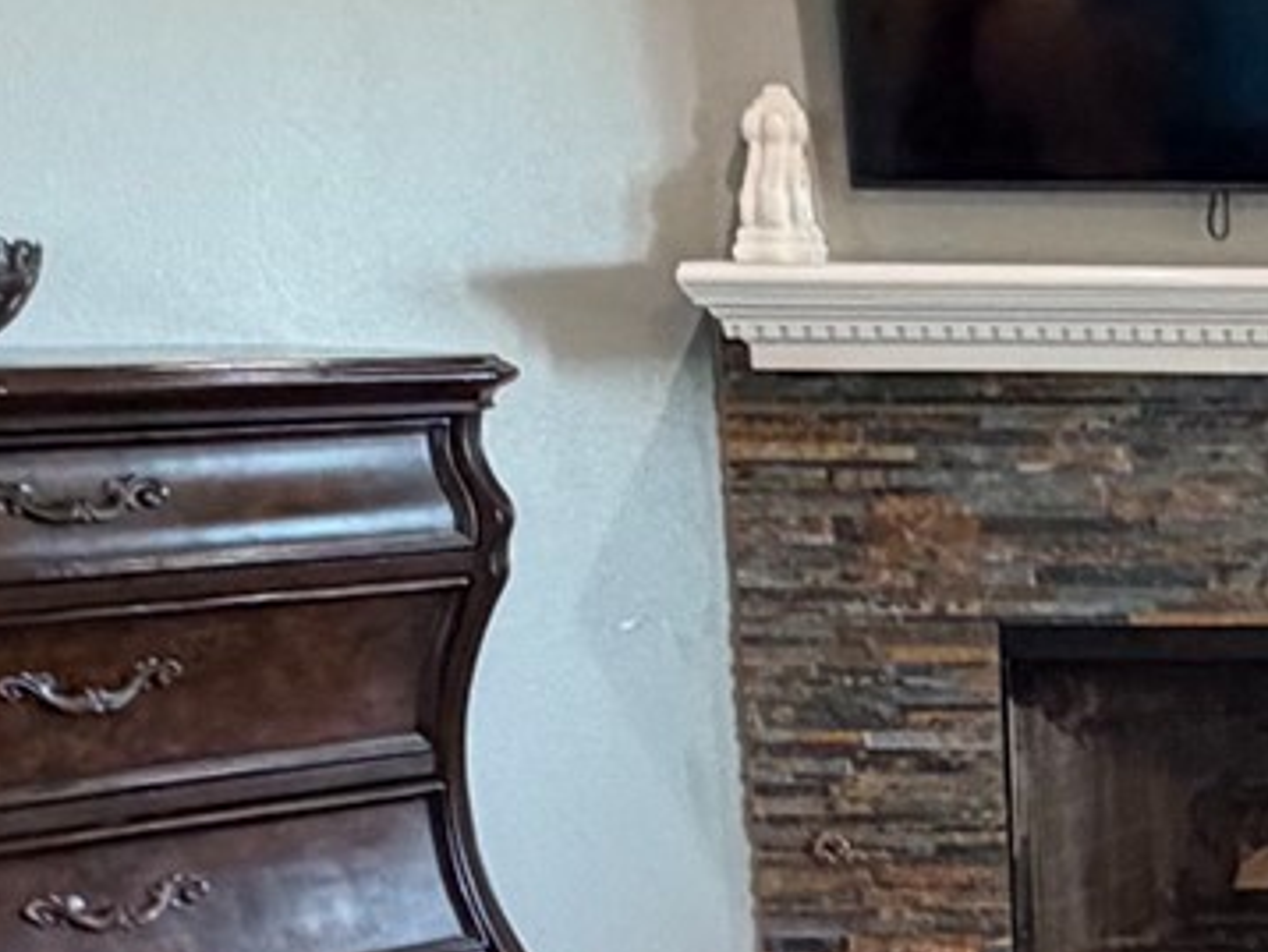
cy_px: 1232
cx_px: 1509
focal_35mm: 80
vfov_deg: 17.3
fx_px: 2932
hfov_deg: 22.5
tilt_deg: -18.9
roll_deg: -0.7
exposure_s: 1/60
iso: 250
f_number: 2.2
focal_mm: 2.22
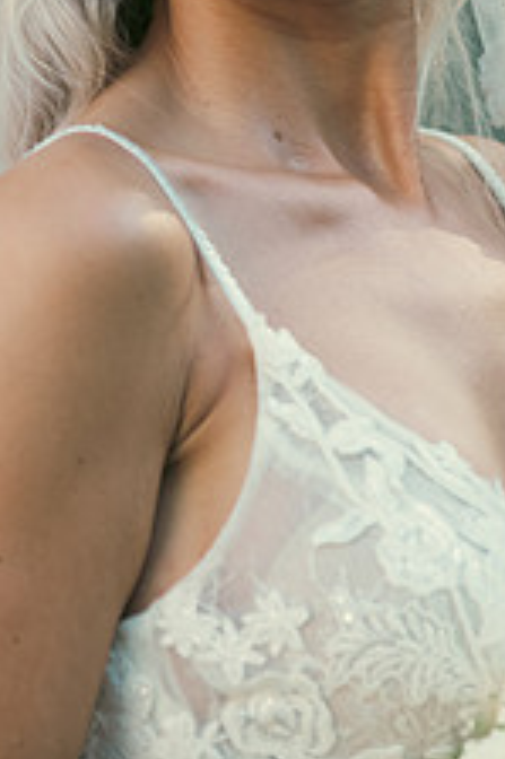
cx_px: 261
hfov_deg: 4.7
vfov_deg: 7.1
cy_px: 119
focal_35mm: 291
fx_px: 6132
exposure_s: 1/200
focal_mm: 145
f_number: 3.5
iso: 160
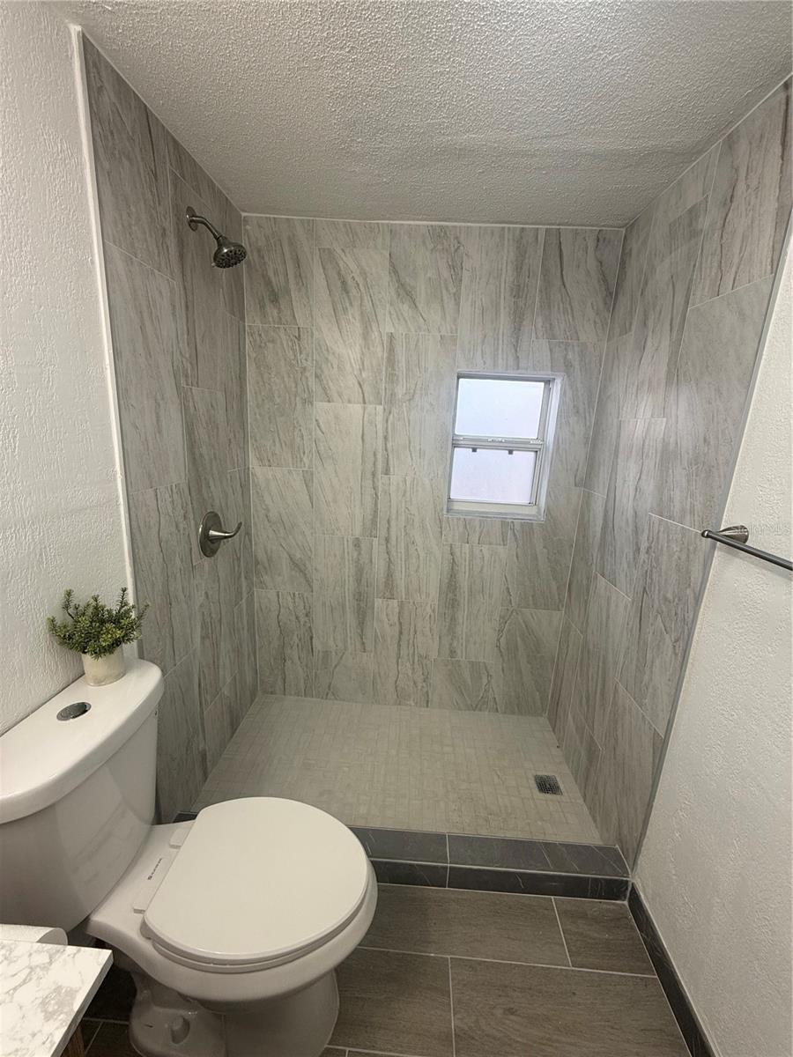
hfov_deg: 85.7
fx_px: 428
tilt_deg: -13.5
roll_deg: -3.3
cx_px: 396
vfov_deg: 102.1
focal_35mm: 14
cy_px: 528
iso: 64
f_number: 2.2
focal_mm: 2.22
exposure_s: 1/120
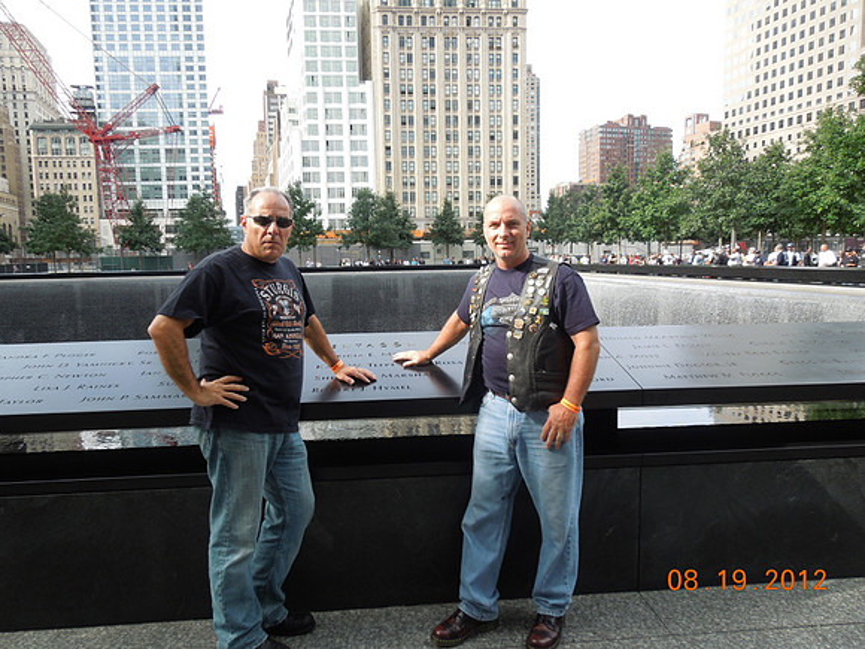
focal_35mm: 25
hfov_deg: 69.4
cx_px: 432
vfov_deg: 54.9
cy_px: 324
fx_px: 625
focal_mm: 4.5
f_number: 3.3
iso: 100
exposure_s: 1/250
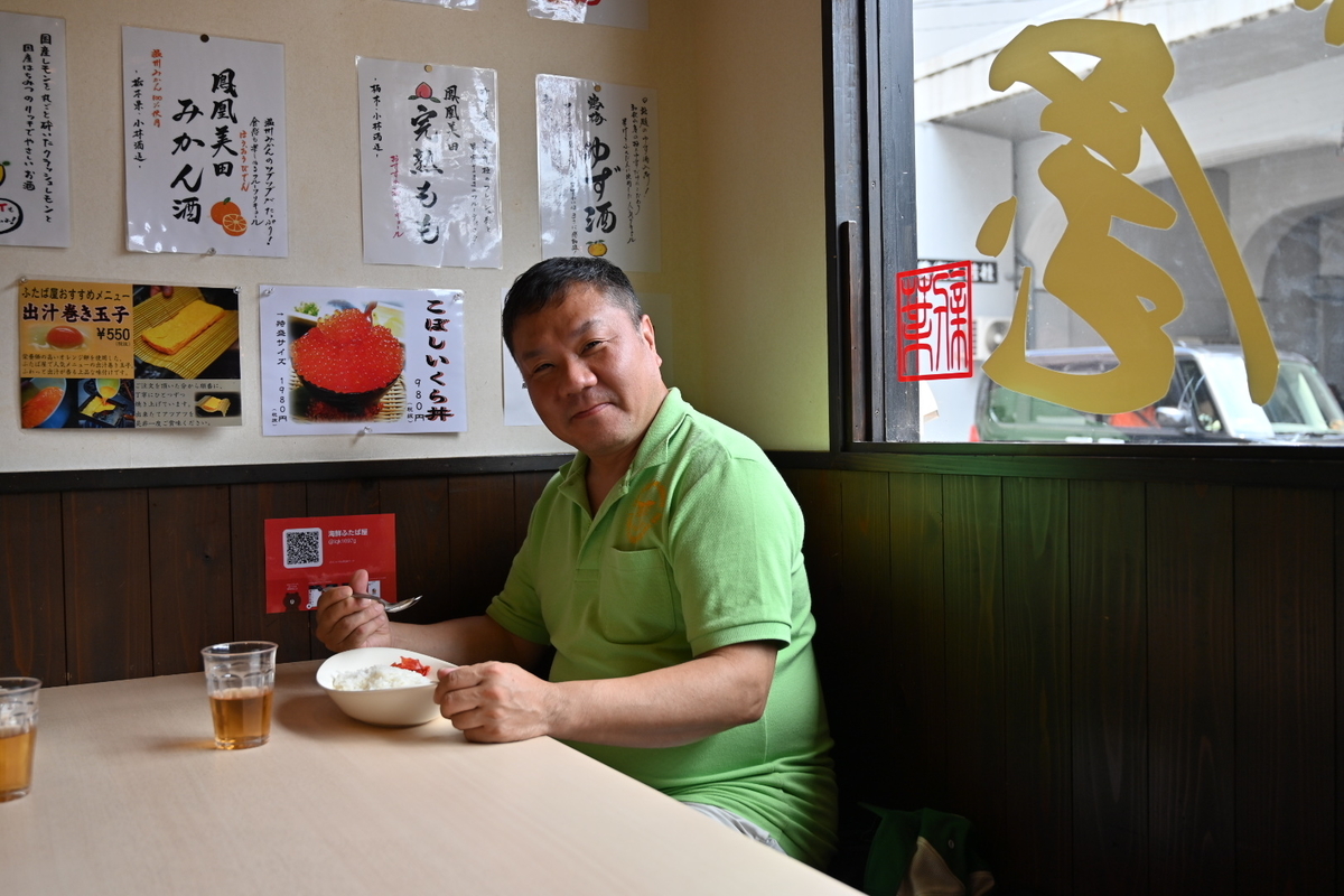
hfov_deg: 55.1
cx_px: 672
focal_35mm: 34
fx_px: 1288
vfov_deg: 38.4
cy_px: 448
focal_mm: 34.5
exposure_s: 1/250
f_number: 4
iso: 200
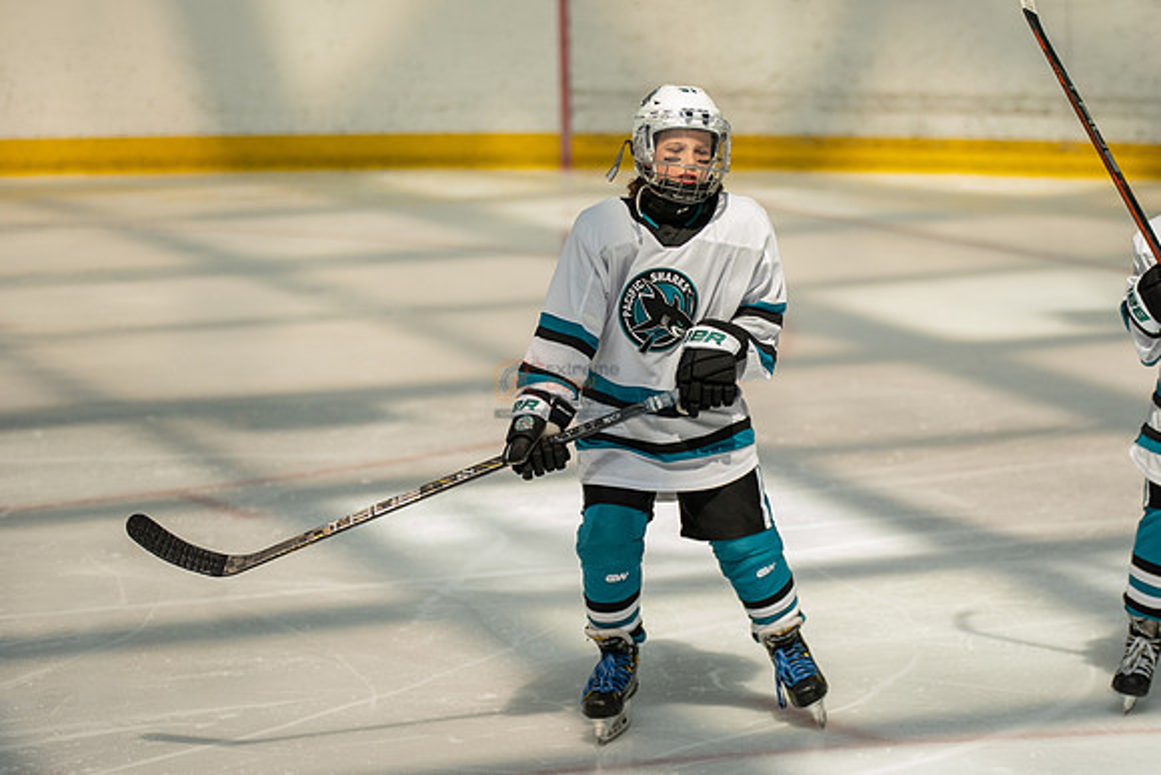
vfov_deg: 8.2
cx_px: 713
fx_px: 5414
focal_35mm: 168
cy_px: 387
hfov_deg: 12.2
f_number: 3.2
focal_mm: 132
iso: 1600
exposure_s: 1/5000
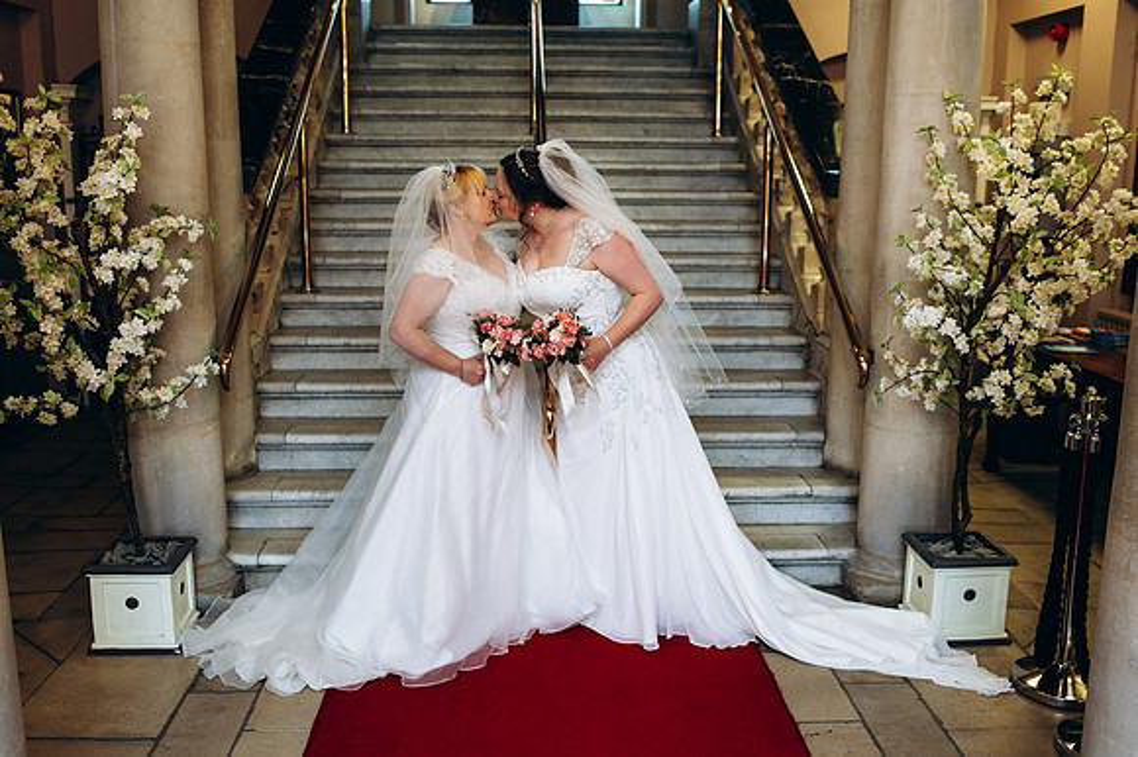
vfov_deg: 37.8
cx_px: 569
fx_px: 1106
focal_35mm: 35
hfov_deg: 54.5
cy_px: 378
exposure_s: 1/100
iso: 200
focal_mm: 35
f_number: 2.5
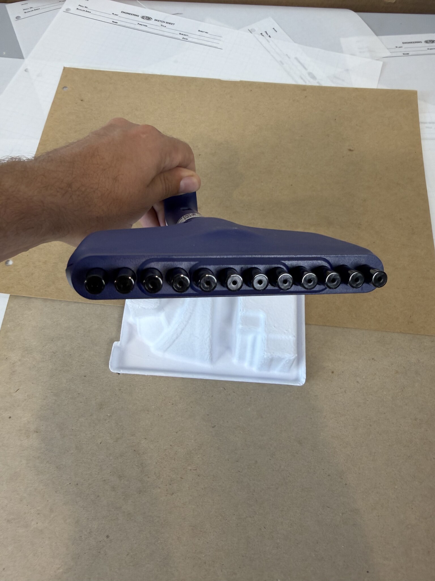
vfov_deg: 71.6
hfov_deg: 56.8
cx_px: 218
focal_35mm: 24
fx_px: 402
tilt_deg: -66.4
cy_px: 290
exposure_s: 1/120
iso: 125
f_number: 2.2
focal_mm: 2.22
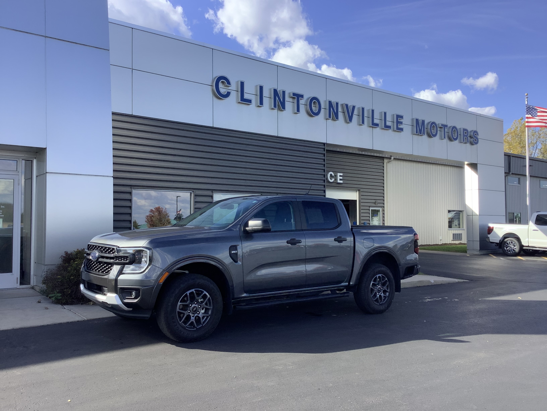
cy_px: 206
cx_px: 274
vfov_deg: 45.4
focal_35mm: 31
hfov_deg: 58.4
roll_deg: +0.3
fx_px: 490
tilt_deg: +1.3
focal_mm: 3.3
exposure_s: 1/554
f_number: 2.4
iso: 25
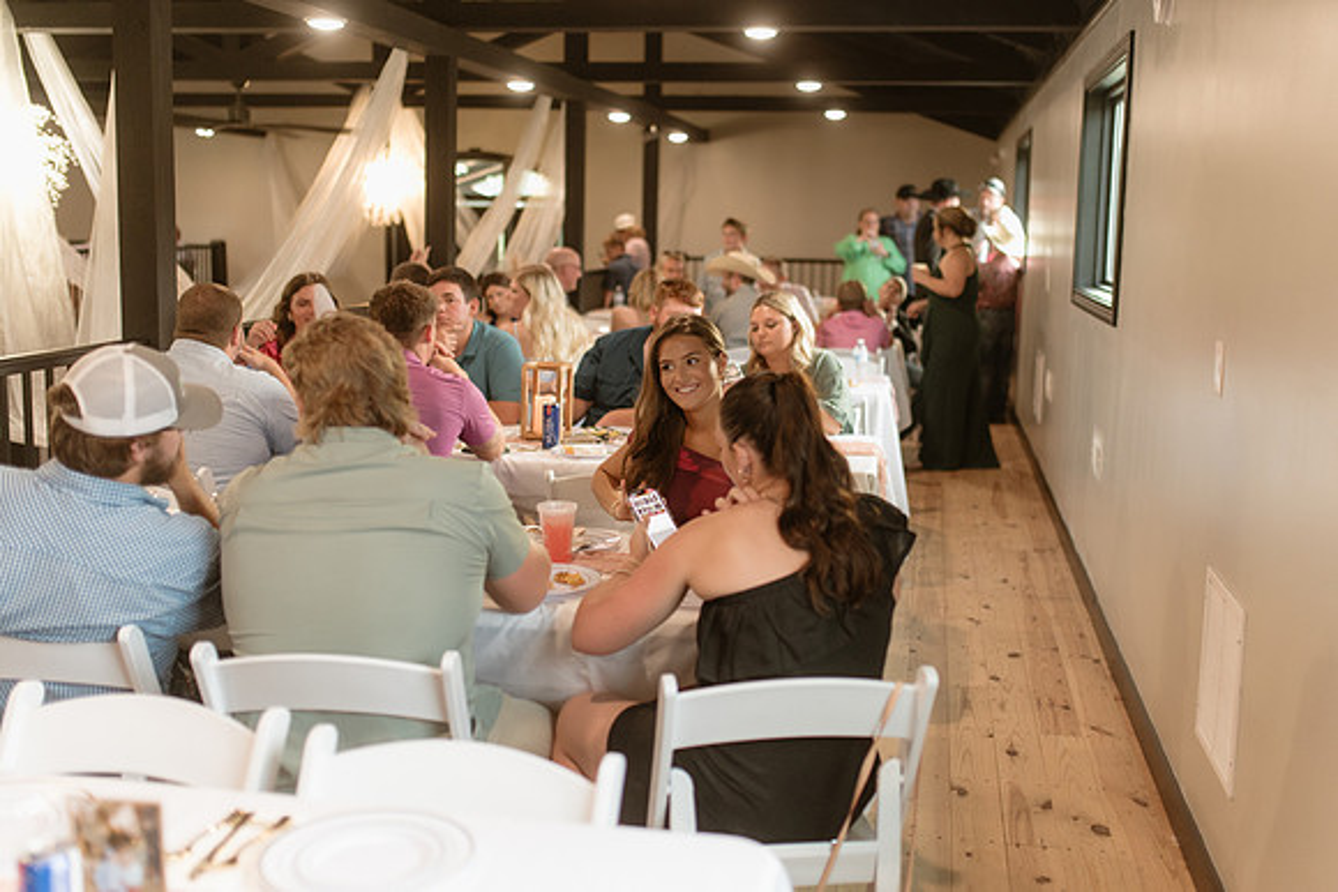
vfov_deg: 33.2
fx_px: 1496
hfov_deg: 48.2
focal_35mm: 40
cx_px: 677
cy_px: 430
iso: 1250
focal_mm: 35
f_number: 1.4
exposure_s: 1/200
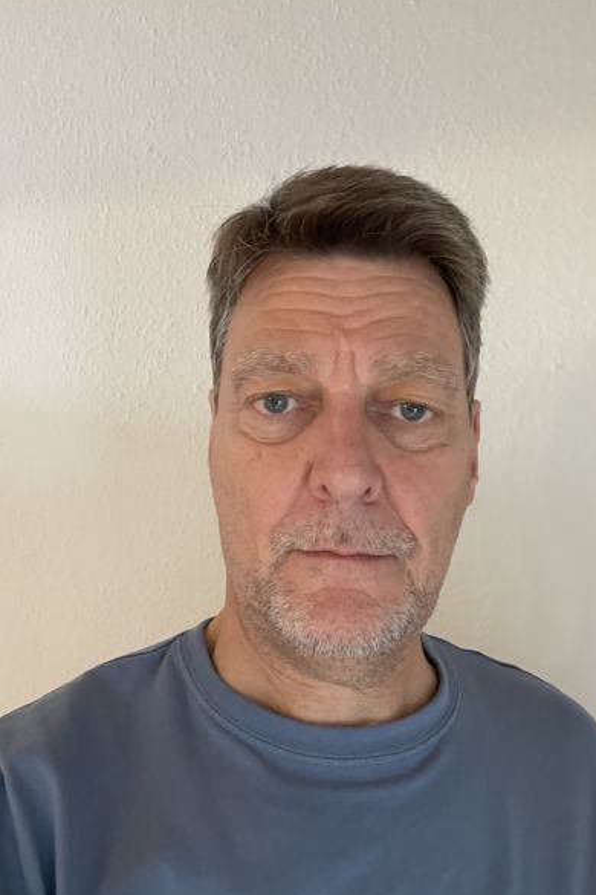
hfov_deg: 41.1
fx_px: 795
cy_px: 442
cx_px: 270
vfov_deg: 58.7
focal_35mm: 32
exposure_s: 1/40
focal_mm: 2.71
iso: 400
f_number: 2.2
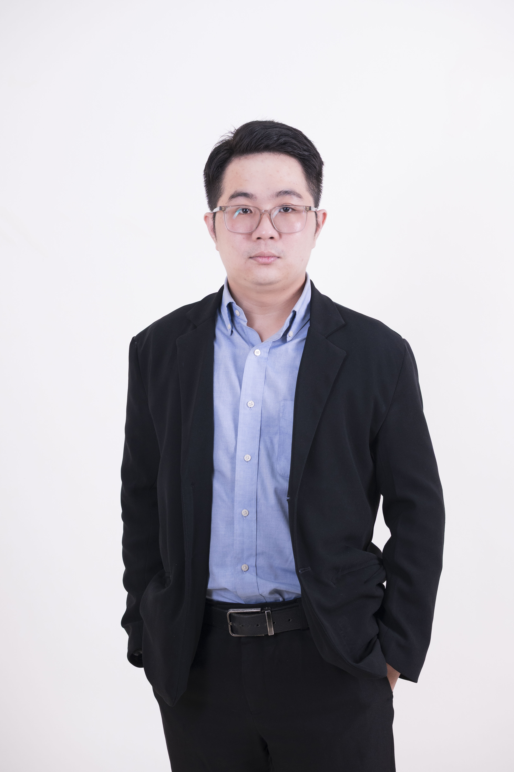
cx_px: 257
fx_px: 1799
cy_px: 386
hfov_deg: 16.3
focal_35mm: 84
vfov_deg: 24.2
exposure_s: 1/160
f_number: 4
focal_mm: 56
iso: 320
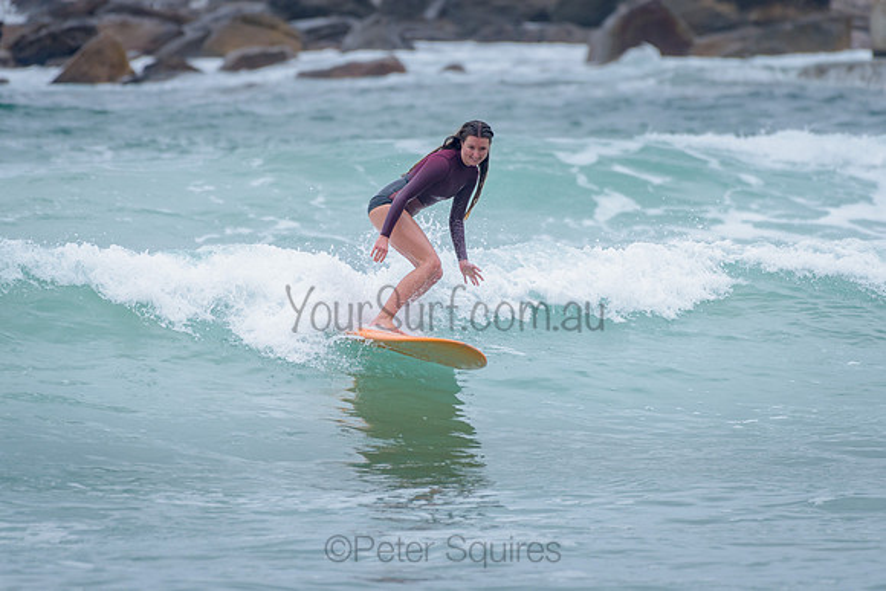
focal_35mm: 613
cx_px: 465
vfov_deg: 2.2
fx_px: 15095
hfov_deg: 3.4
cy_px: 270
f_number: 5.6
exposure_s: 1/800
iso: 400
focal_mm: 500
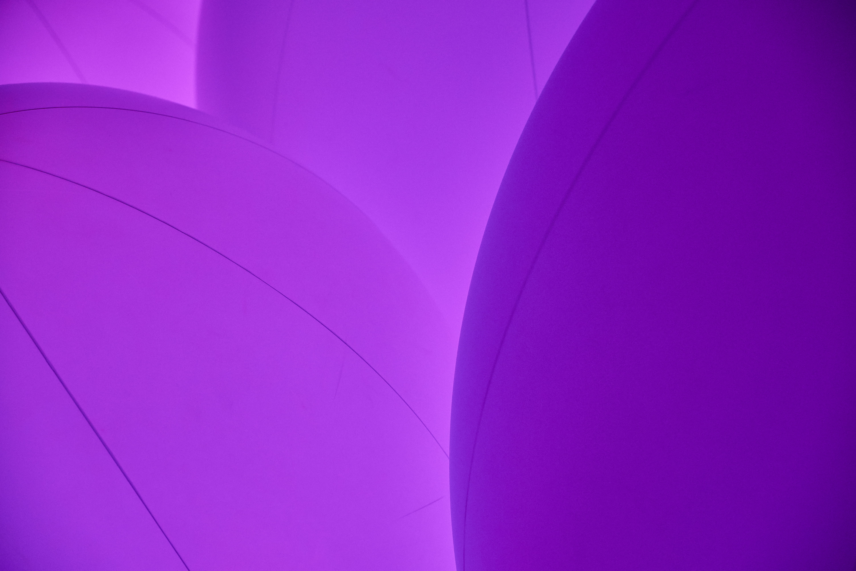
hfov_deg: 24.5
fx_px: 1973
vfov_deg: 16.5
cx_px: 428
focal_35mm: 83
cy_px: 286
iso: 3200
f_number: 3.2
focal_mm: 55
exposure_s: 1/500
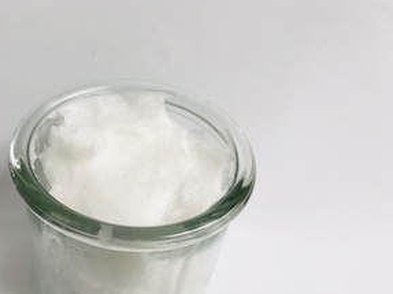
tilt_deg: -46.1
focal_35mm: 39
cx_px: 130
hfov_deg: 47.1
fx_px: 443
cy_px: 201
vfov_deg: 36.3
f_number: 1.8
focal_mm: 3.99
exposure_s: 1/100
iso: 25
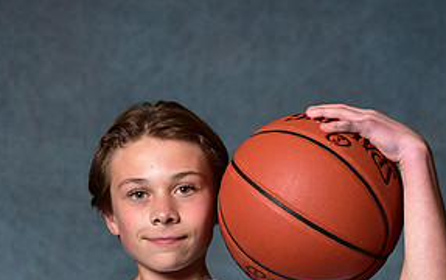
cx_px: 166
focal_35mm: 144
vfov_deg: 9.0
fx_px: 1752
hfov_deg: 14.5
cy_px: 362
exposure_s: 1/200
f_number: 5
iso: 100
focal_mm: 70
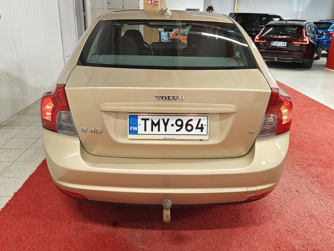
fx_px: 289
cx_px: 167
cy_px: 126
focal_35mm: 30
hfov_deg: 60.0
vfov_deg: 46.8
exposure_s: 1/63
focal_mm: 5.59
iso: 125
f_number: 1.8
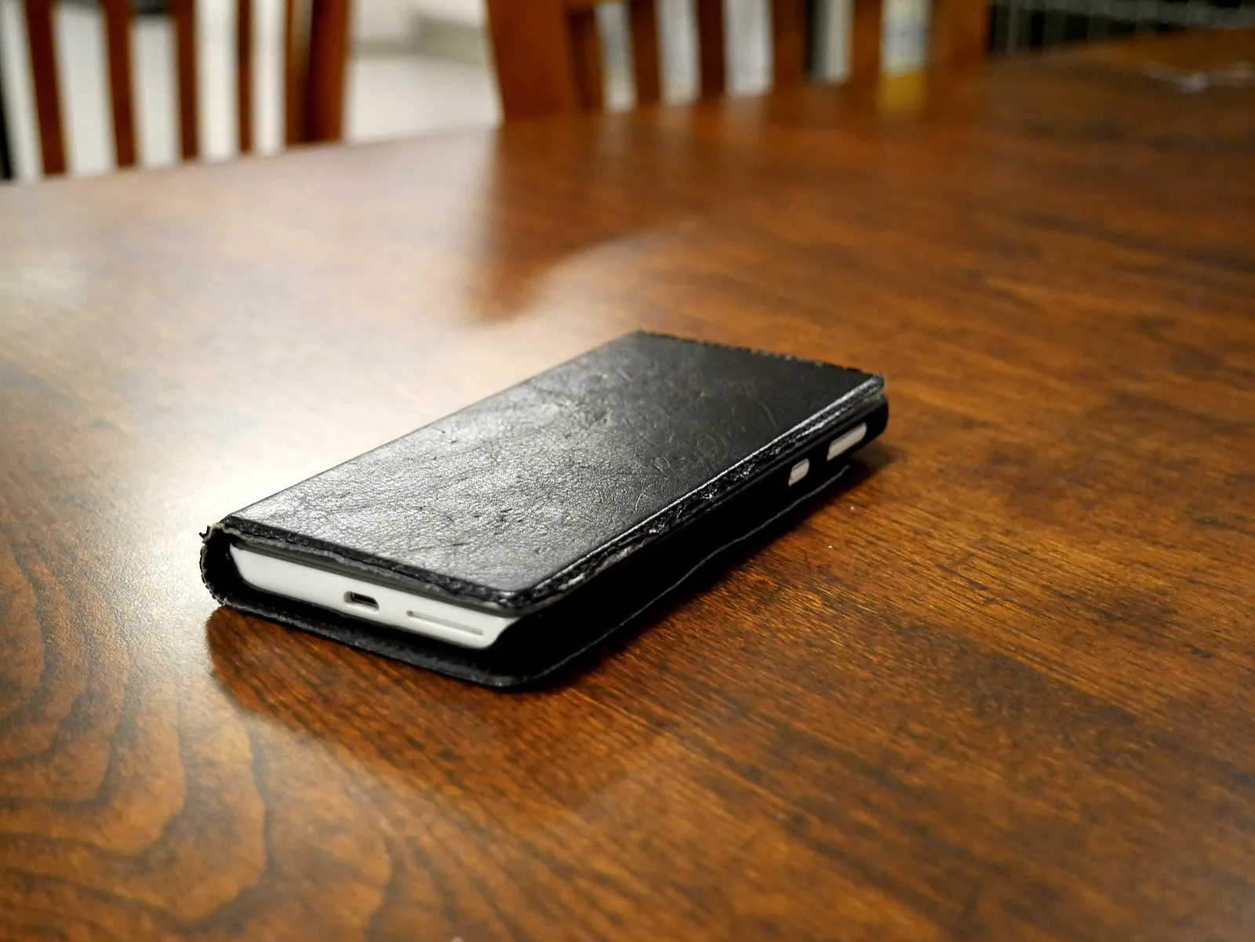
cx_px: 628
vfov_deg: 31.5
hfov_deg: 41.2
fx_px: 1668
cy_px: 471
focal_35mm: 46
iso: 3200
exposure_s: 1/60
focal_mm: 23
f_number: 4.3
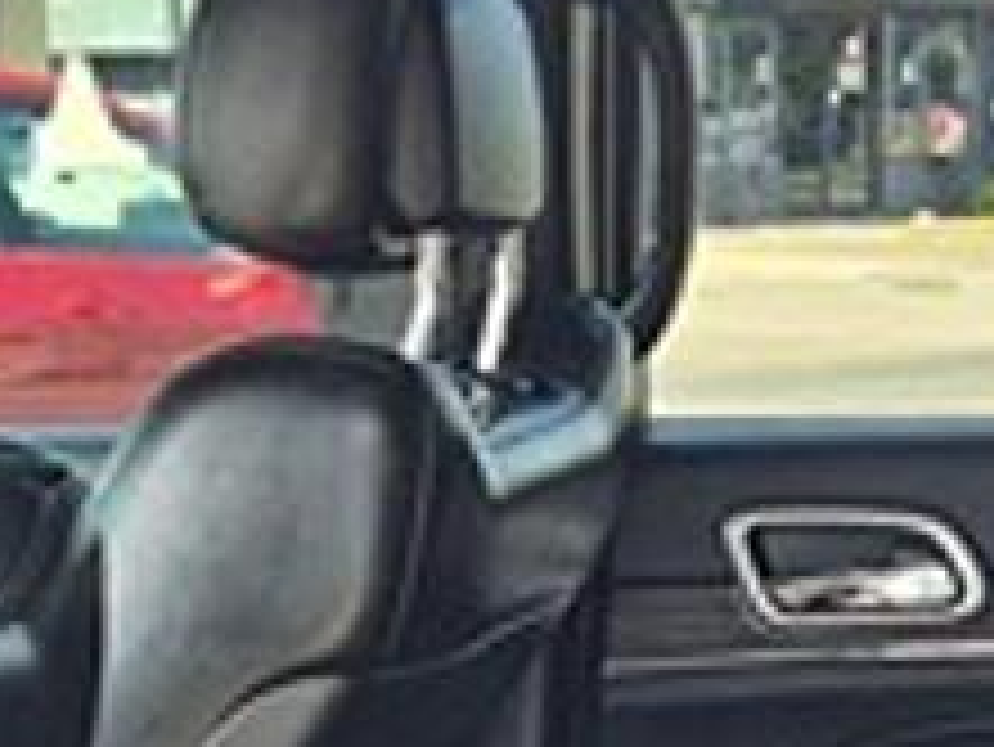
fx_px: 3821
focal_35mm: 133
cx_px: 621
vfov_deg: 10.3
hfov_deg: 14.8
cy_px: 1512
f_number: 1.8
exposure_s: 1/180
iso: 32
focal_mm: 5.4
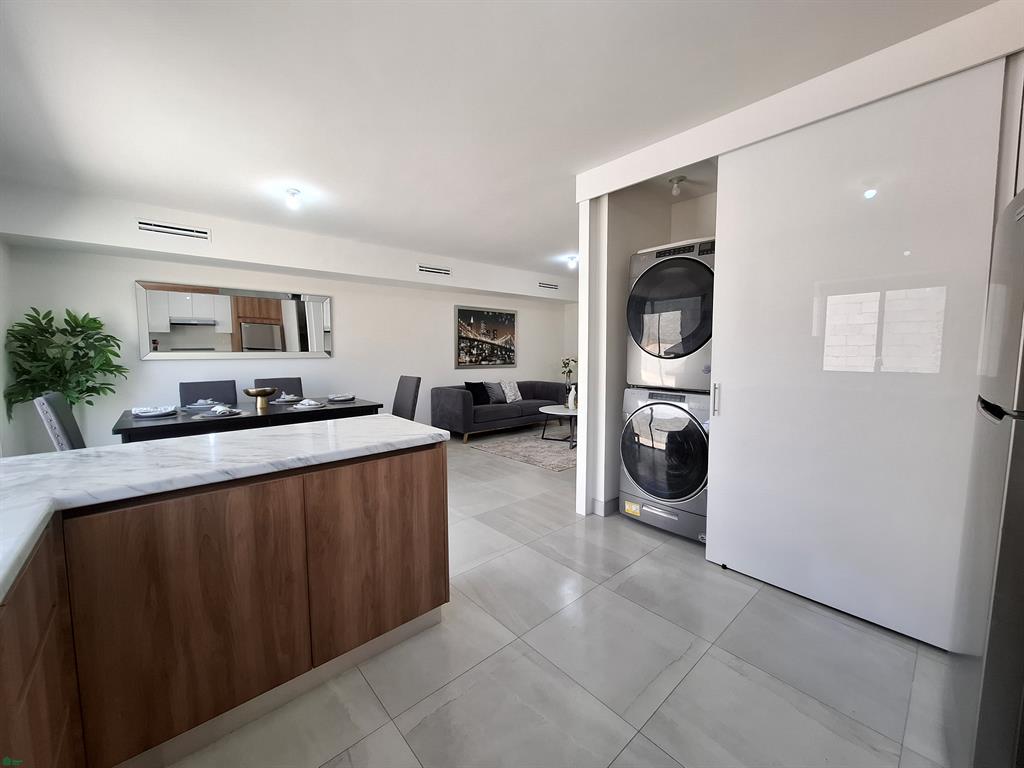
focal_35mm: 13
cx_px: 512
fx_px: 385
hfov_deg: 106.2
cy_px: 384
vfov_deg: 89.9
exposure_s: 1/40
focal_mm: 1.74
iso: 80
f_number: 2.2
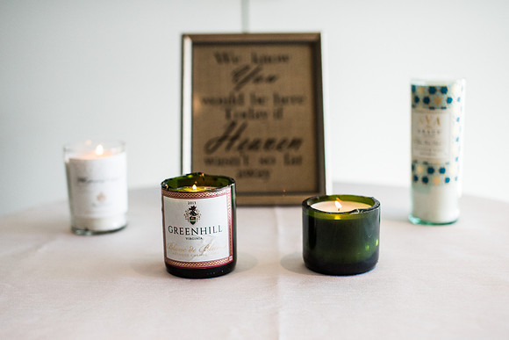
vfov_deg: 24.4
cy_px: 189
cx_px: 240
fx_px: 784
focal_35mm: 55
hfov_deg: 35.9
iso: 1000
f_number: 2
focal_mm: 50
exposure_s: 1/800
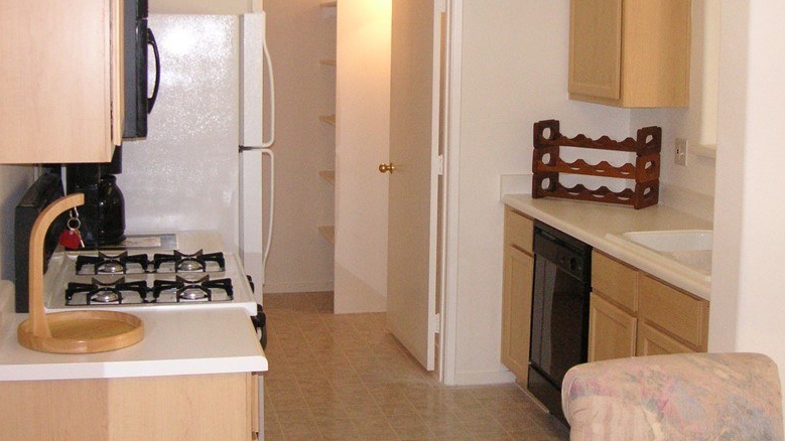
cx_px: 398
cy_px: 136
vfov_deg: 22.5
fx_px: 1103
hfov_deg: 39.2
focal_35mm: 53
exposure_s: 1/45
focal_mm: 6.1
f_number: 2.8
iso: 160
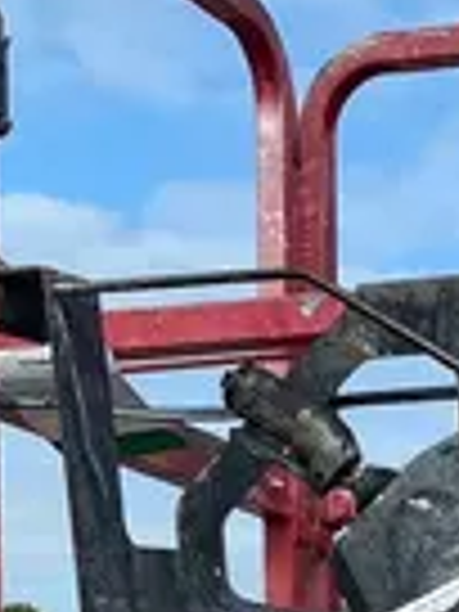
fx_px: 2475
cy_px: 1087
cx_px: 792
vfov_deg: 12.8
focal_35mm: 140
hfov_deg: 10.1
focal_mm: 4.25
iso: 32
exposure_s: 1/3846
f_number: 1.8
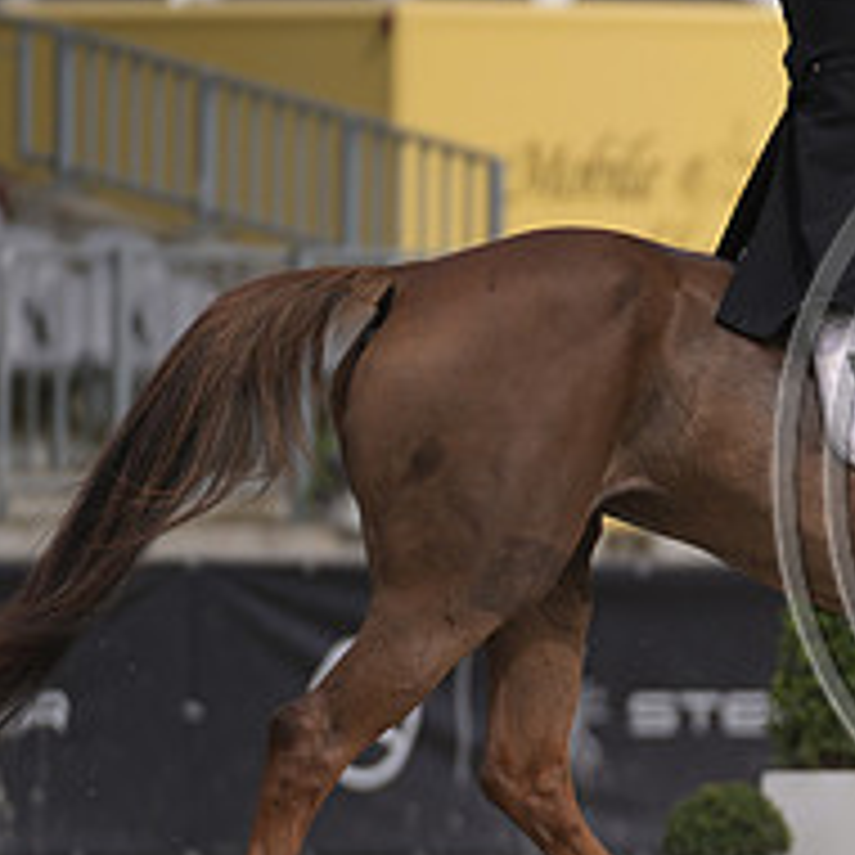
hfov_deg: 1.7
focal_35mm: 1036
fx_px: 28950
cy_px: 412
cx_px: 1188
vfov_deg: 1.7
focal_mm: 400
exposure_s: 1/1250
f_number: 5
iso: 140
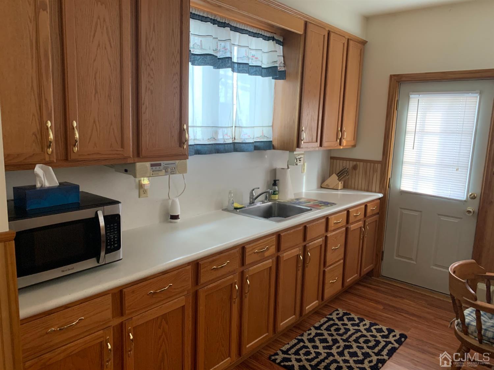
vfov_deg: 53.0
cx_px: 247
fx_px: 371
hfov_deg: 67.3
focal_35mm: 26
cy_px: 185
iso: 400
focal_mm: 4.25
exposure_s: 1/52
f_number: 1.8
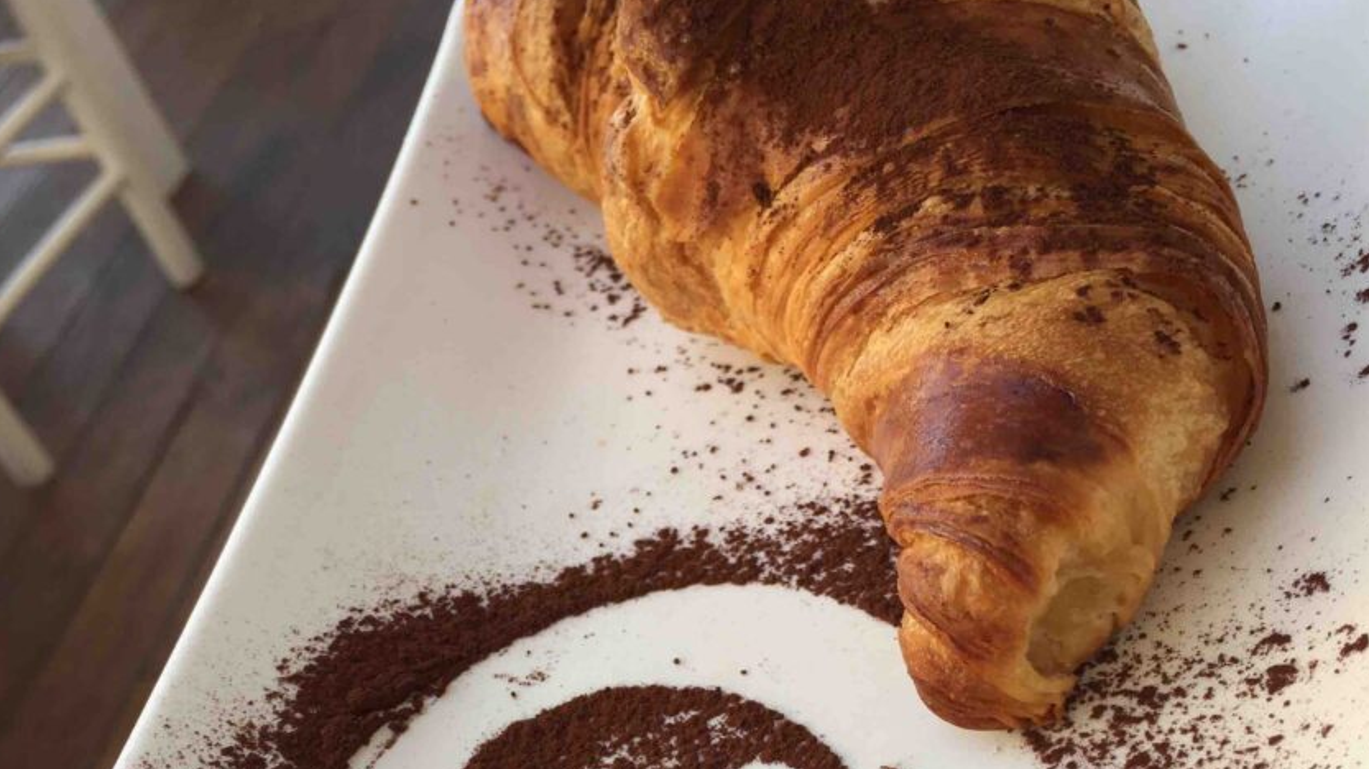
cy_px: 684
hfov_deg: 47.4
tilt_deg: -42.7
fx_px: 1560
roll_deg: +21.6
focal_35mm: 43
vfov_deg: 26.8
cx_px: 680
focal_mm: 4.15
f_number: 2.2
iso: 32
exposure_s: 1/235
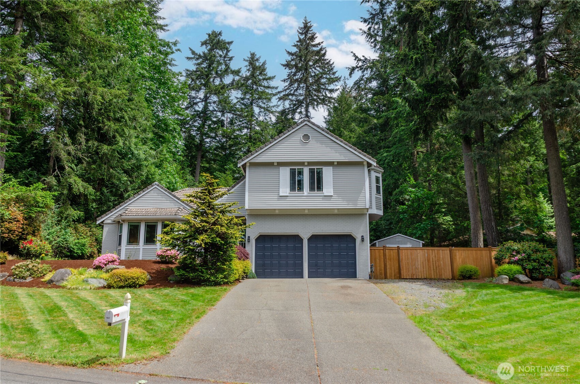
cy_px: 192
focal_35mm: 27
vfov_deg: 47.7
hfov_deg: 67.5
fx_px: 434
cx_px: 290
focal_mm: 18
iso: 140
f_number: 8
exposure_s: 1/250
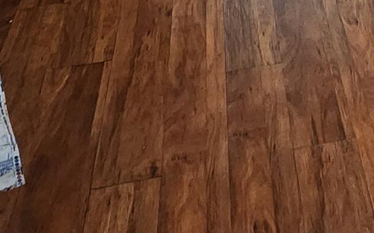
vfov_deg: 12.9
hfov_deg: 28.4
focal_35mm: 66
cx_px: 406
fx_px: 673
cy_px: -380
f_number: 2.2
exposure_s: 1/48
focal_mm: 2.2
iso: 320
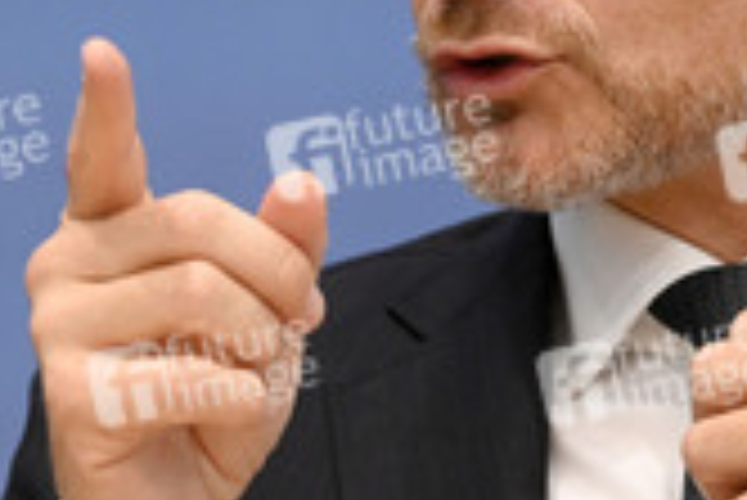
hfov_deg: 5.4
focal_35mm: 380
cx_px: 713
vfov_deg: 3.6
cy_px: 36
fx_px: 7892
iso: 3200
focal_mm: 140
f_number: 5.6
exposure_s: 1/500
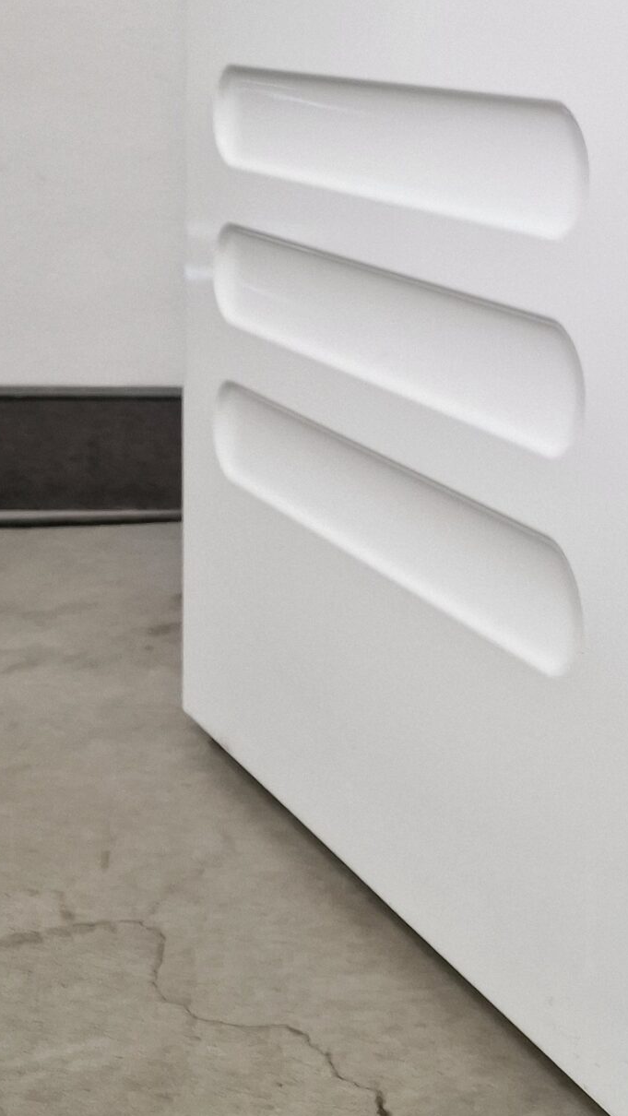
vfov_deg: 36.4
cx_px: 803
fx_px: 1568
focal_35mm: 53
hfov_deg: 20.7
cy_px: 87
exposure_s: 1/180
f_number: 1.8
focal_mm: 6.4
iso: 200
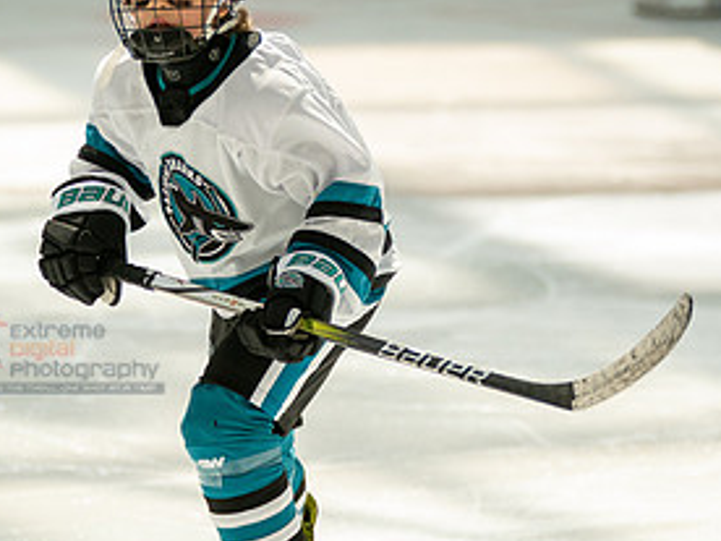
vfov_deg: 3.3
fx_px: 9290
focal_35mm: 446
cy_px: 261
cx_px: 195
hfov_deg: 4.4
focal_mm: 186
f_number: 3.2
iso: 1600
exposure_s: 1/5000
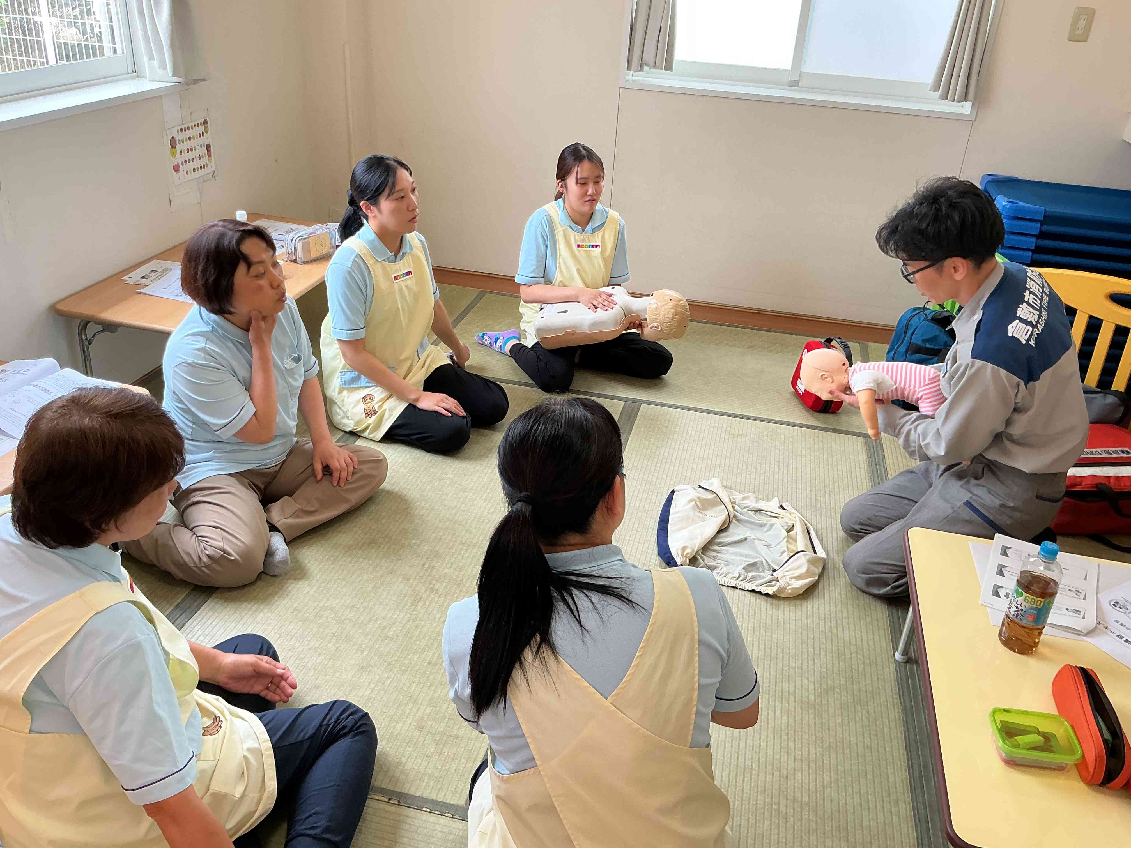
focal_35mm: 29
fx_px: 948
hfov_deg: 61.7
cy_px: 424
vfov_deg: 48.2
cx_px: 566
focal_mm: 3
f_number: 1.8
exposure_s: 1/120
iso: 25
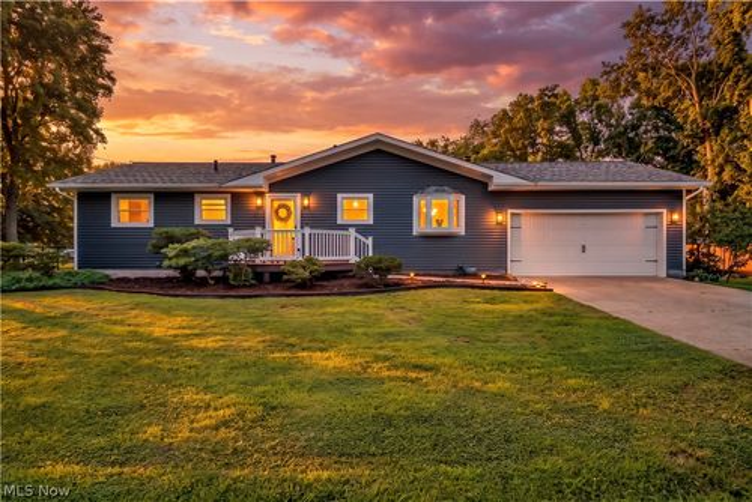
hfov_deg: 104.2
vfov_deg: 81.3
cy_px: 251
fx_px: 293
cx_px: 376
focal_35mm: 14
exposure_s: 1/250
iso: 320
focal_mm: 14
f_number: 8
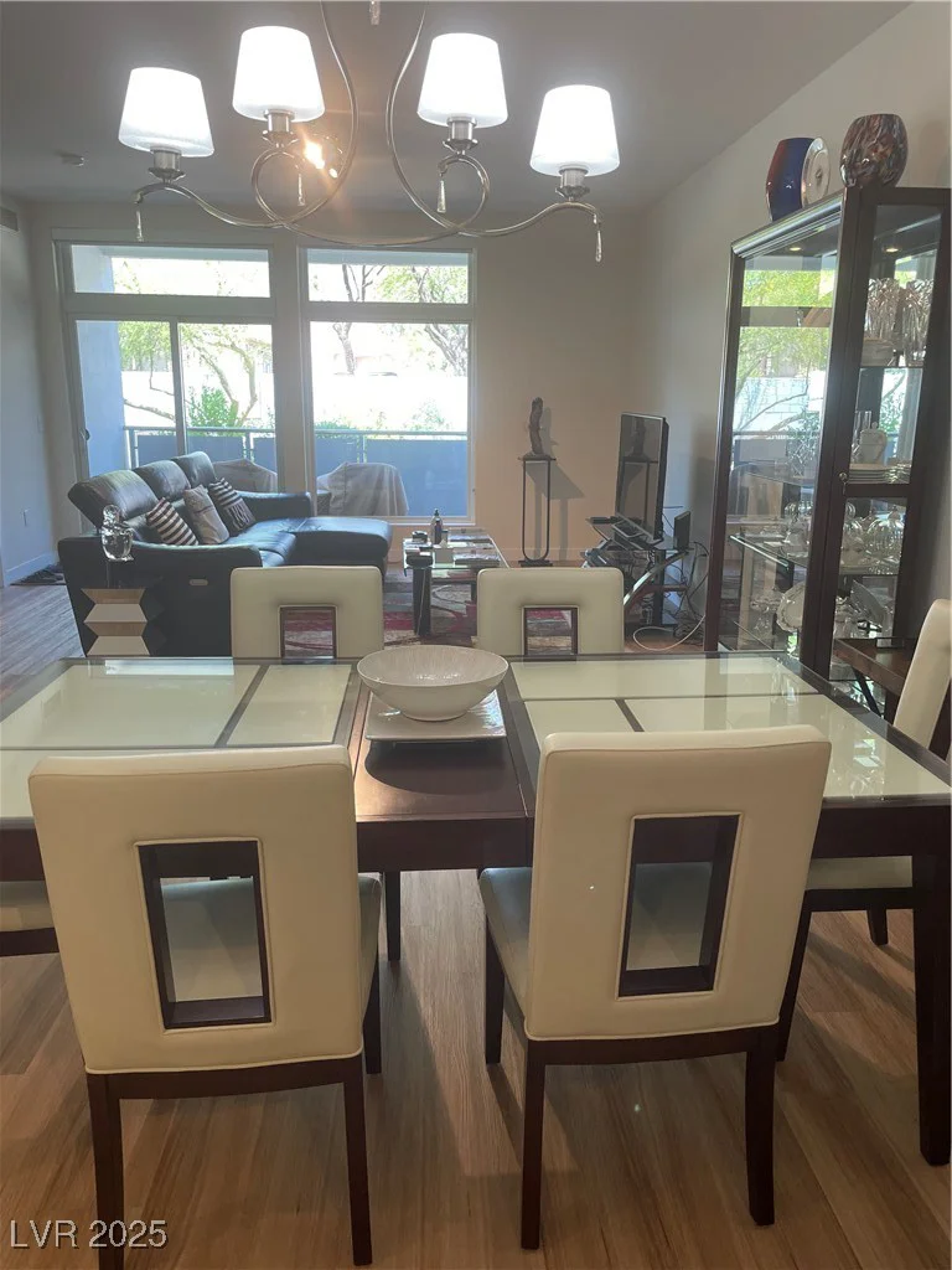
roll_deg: -0.3
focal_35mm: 26
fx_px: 953
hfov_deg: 53.1
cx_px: 476
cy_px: 635
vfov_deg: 67.3
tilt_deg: -13.1
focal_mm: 4.2
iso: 100
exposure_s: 1/120
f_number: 1.6
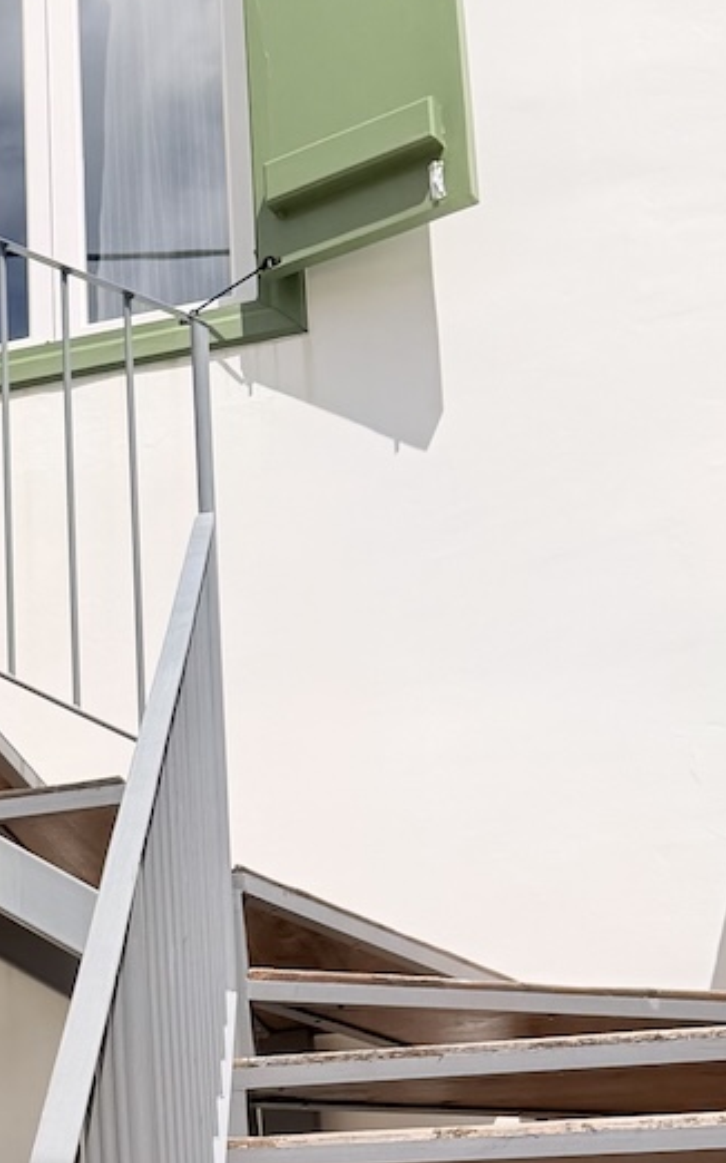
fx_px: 2471
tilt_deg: +15.0
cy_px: 1040
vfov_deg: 25.7
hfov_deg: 15.8
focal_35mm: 78
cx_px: -238
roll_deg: +1.5
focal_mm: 6.76
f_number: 1.78
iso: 80
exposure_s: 1/11905
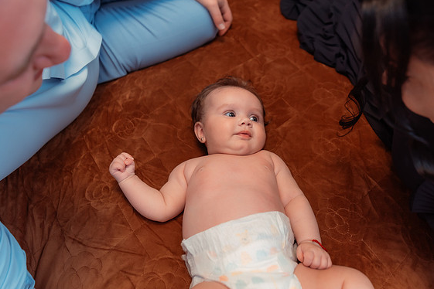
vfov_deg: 42.3
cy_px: 143
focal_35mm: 31
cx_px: 210
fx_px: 374
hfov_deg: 60.3
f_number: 3.5
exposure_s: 1/160
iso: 800
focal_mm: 30
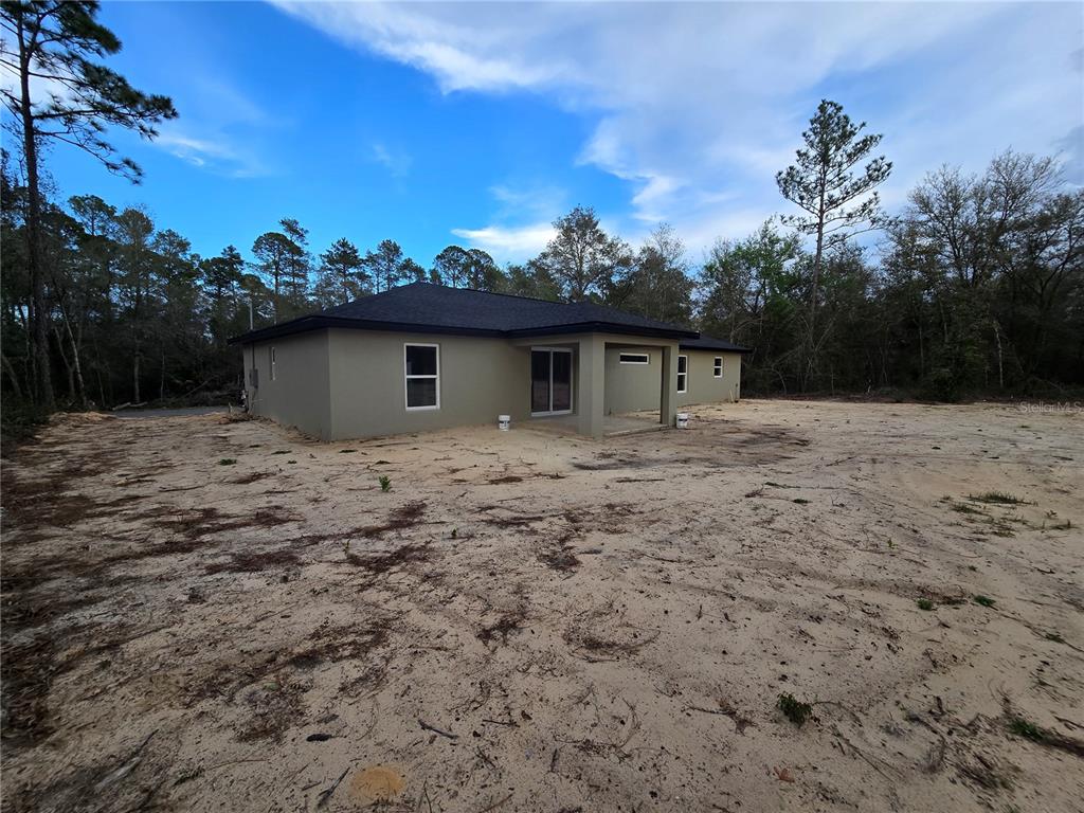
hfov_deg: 106.2
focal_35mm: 13
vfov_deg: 89.9
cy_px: 406
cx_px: 542
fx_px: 407
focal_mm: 2.2
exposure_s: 1/372
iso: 50
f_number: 2.2
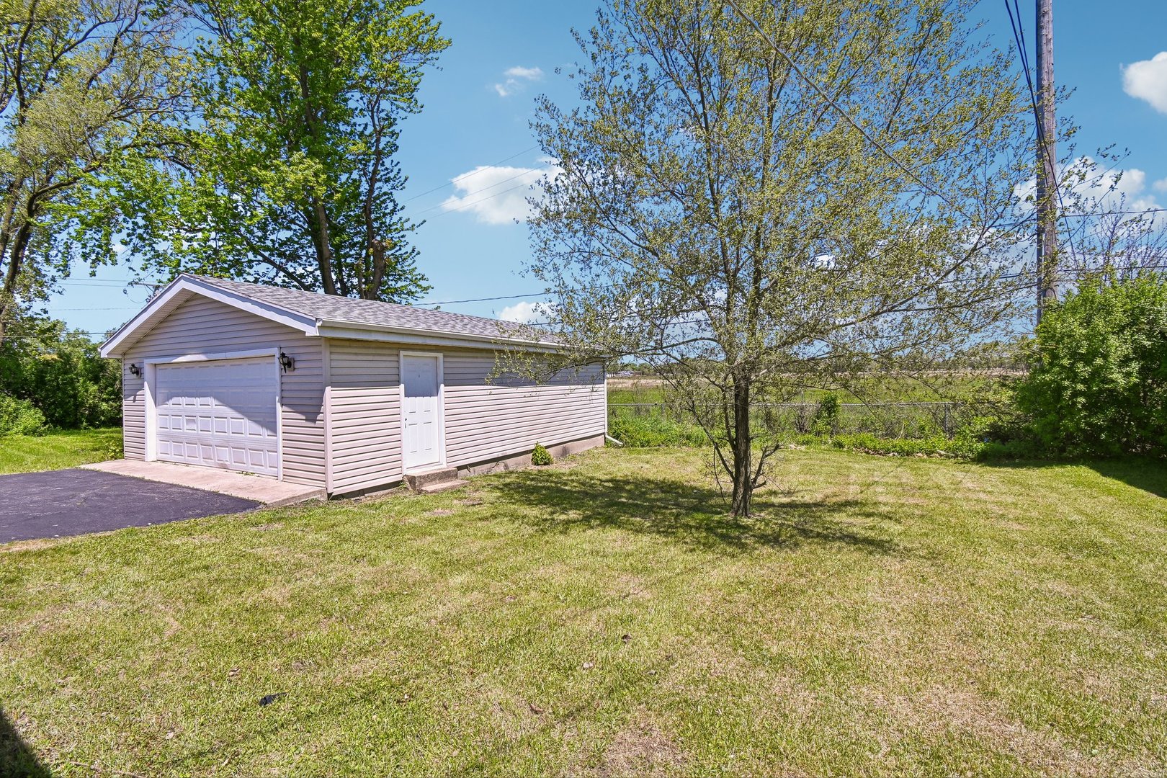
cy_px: 389
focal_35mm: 15
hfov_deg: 100.4
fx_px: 486
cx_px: 584
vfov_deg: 77.3
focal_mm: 10
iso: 100
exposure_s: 1/250
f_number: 8
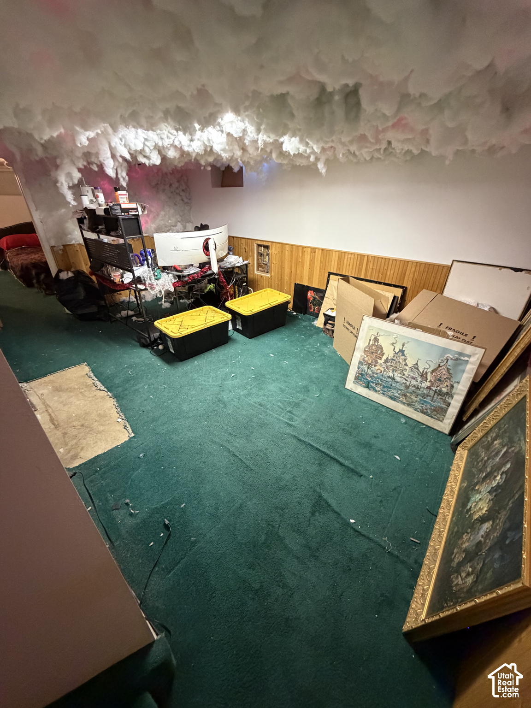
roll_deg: +0.2
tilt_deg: -29.6
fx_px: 286
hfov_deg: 85.7
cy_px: 354
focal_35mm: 14
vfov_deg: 102.1
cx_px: 266
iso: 1000
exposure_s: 1/60
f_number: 2.2
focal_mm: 2.22
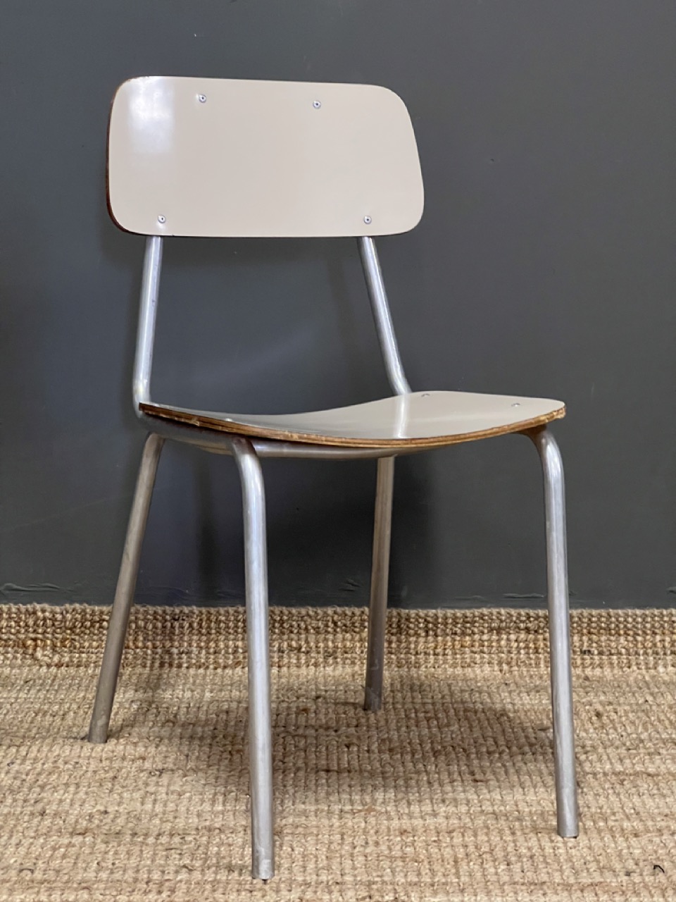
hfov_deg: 19.1
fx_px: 2005
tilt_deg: -7.4
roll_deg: -0.2
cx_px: 338
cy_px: 451
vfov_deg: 25.3
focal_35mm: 77
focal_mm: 9
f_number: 2.8
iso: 640
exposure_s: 1/34
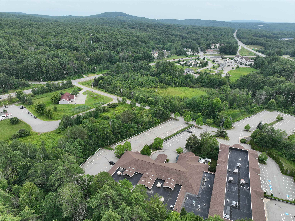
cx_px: 148
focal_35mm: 24
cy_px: 110
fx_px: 204
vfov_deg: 56.8
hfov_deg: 71.6
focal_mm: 12.29
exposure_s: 1/400
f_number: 2.8
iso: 130
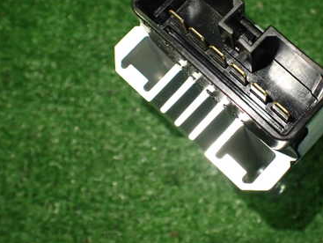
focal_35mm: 49
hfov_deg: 38.1
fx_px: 458
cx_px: 231
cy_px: 84
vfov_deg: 29.5
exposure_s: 1/125
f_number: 2.3
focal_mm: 5.4
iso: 800
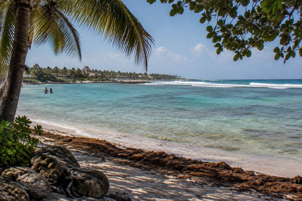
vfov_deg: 37.8
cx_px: 151
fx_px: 294
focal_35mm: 35
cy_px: 100
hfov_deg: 54.4
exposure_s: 1/160
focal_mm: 35
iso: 320
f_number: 10
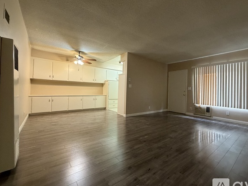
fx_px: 115
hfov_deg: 94.0
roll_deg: -1.4
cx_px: 140
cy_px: 89
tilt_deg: +0.9
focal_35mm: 16
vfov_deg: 78.1
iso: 500
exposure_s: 1/60
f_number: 2.2
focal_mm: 2.22
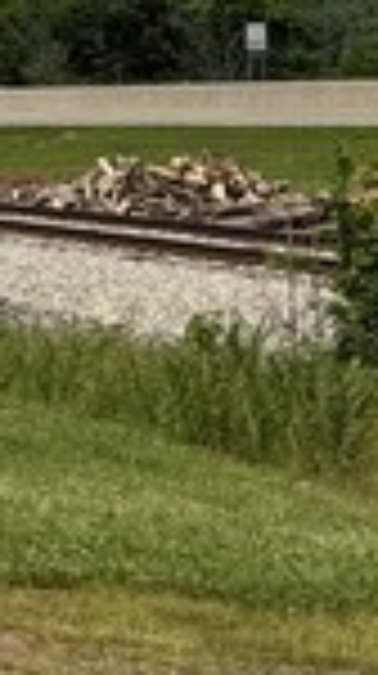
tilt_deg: +0.4
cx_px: -1323
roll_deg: +2.1
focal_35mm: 179
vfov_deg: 11.9
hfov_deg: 5.5
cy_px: 36
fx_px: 3200
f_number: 1.78
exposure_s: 1/9009
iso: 80
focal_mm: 6.76
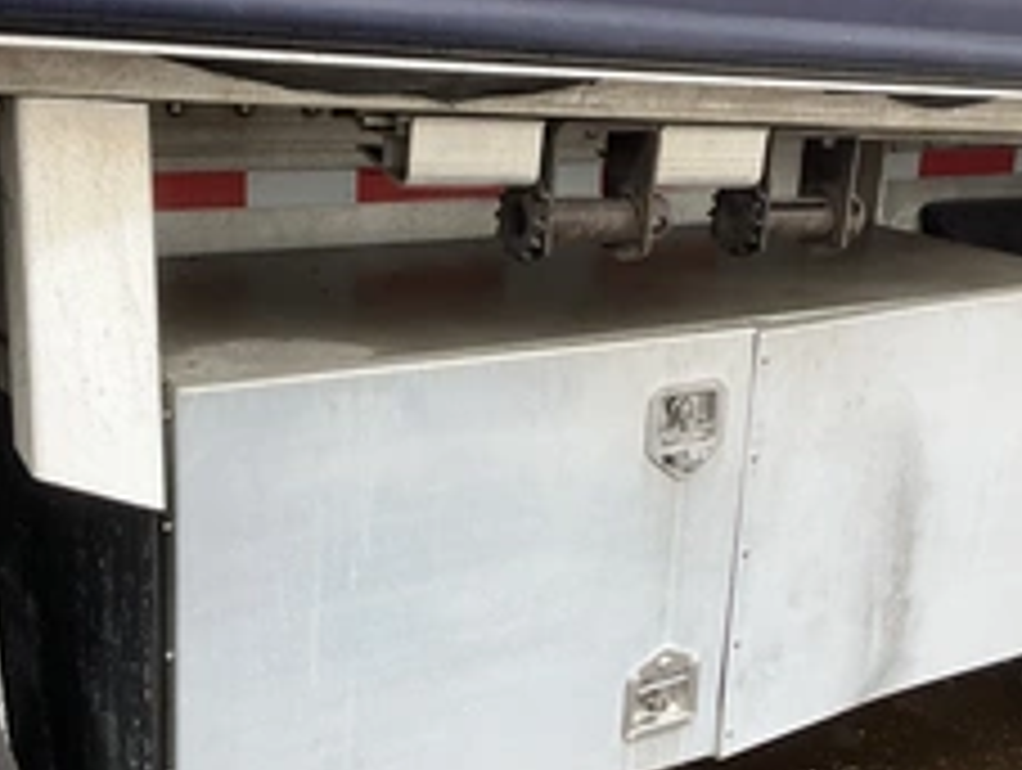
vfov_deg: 28.6
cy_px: 419
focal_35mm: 51
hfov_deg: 37.4
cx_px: 536
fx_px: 1508
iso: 20
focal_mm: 3
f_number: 1.8
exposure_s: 1/222
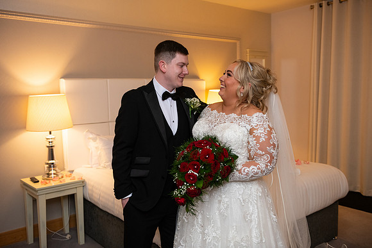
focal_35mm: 34
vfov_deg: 38.9
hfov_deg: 55.8
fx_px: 351
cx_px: 186
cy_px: 124
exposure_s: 1/160
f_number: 3.5
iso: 800
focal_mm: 34
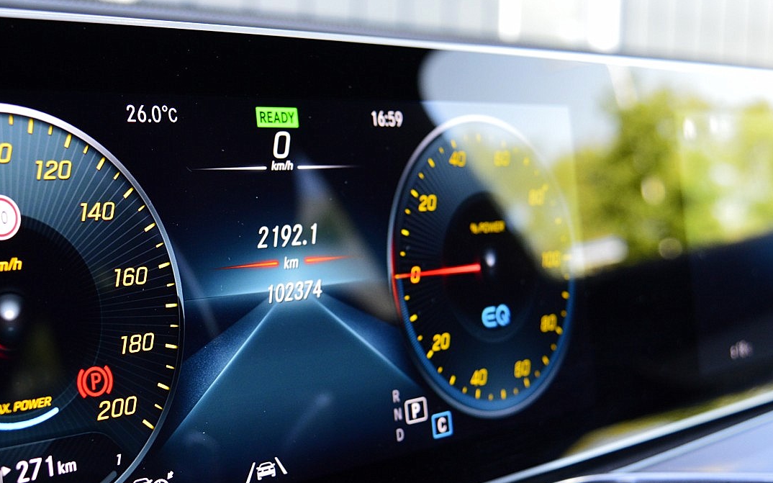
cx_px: 304
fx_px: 1217
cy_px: 281
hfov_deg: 35.1
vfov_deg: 22.4
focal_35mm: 58
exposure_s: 1/60
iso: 800
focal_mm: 25
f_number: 5
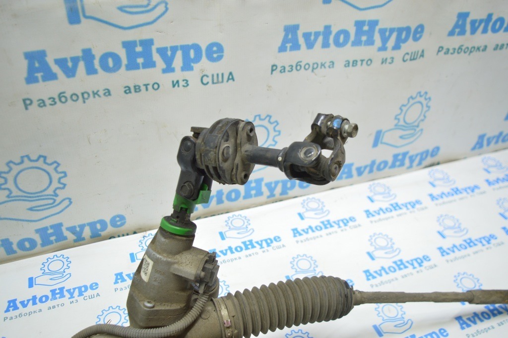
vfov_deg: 41.6
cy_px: 169
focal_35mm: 32
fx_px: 444
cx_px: 254
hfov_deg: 59.5
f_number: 3.8
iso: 400
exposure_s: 1/40
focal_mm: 21
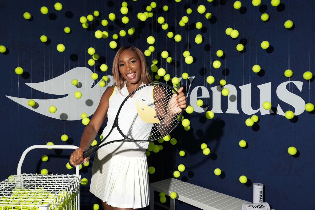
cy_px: 105
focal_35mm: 30
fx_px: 263
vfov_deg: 43.6
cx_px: 158
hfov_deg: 61.9
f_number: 7.1
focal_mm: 20
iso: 1000
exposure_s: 1/160
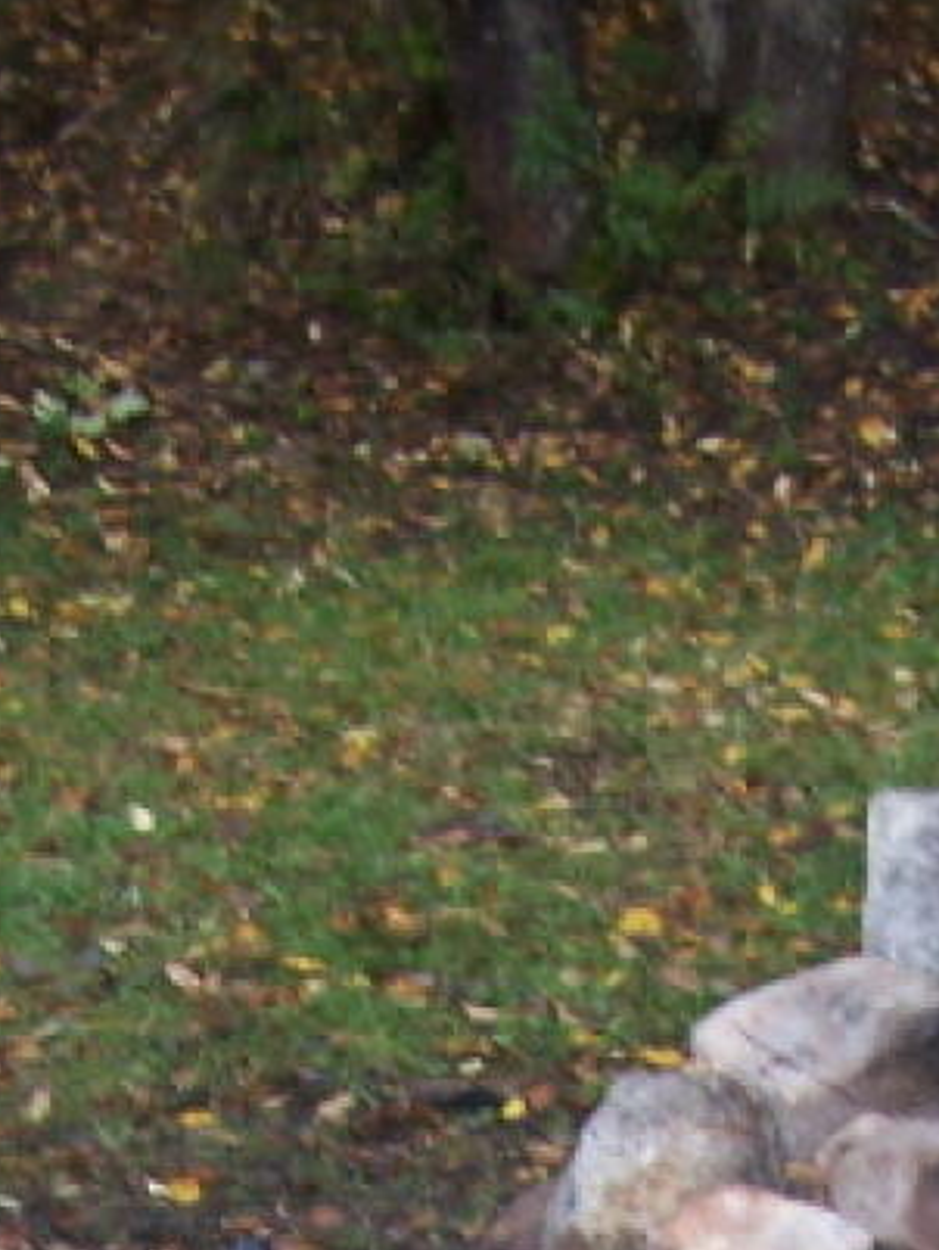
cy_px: 1864
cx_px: 895
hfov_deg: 11.4
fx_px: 4661
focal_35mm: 129
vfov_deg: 14.3
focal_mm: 6.3
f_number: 2.8
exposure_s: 1/60
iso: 140
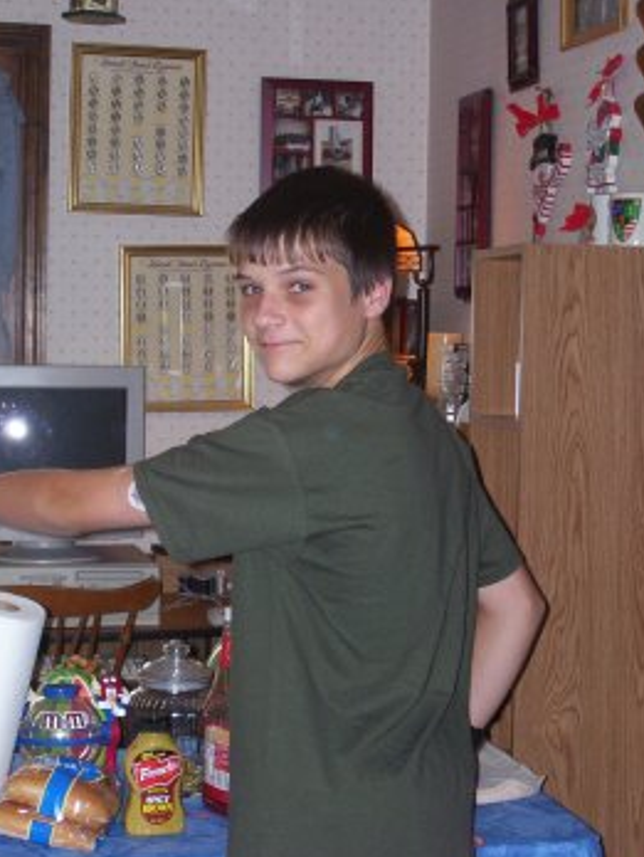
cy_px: 472
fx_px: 1882
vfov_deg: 25.6
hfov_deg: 19.4
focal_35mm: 76
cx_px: 303
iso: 160
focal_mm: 10.8
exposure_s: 1/90
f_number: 3.6
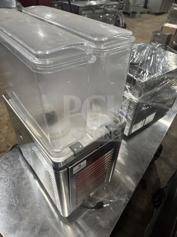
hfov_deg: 56.8
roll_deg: -10.0
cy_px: 118
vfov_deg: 71.6
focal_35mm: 24
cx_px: 88
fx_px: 164
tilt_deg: -33.0
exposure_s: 1/102
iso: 250
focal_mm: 6.86
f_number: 1.78
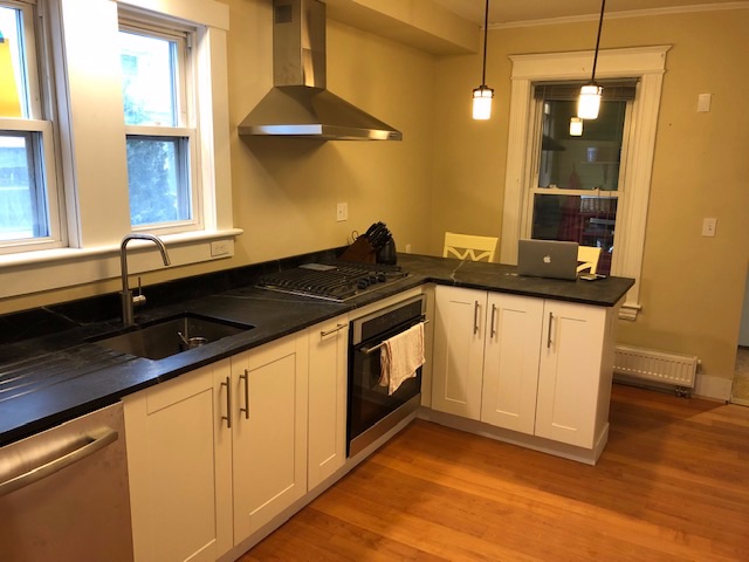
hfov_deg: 63.4
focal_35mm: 28
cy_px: 281
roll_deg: -1.4
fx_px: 606
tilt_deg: -13.0
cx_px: 374
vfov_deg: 49.7
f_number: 1.8
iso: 125
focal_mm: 3.99
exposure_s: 1/60
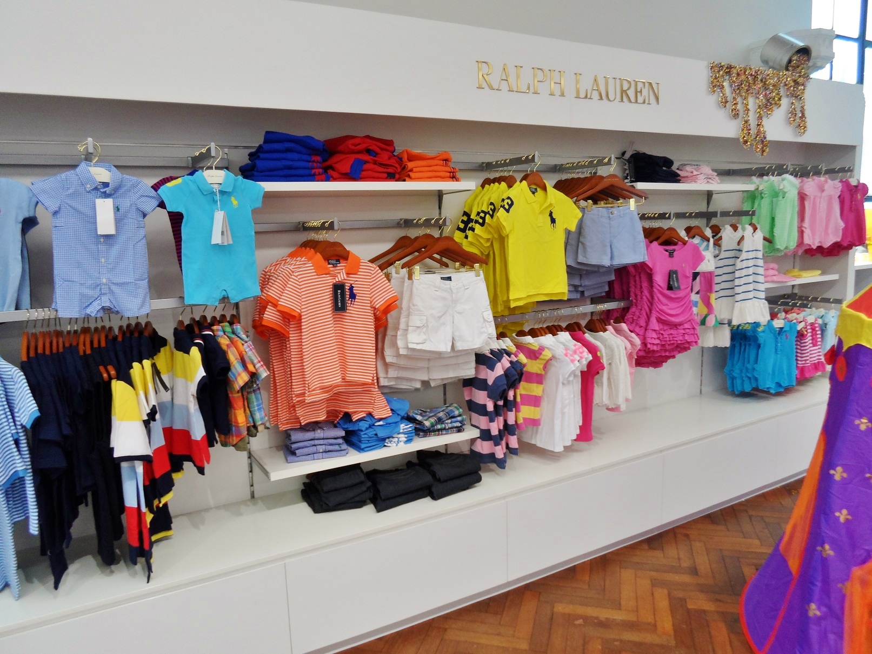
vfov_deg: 54.9
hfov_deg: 69.4
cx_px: 436
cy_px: 327
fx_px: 630
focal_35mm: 25
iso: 80
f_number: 2.5
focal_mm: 4.5
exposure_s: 1/30
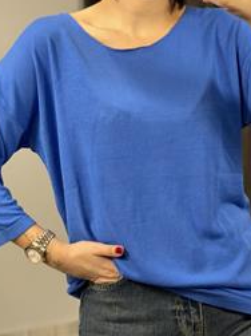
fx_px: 764
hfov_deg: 18.6
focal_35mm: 79
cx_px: 147
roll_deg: +3.5
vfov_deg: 24.7
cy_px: 184
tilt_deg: -31.4
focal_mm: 6.86
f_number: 1.78
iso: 125
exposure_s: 1/50
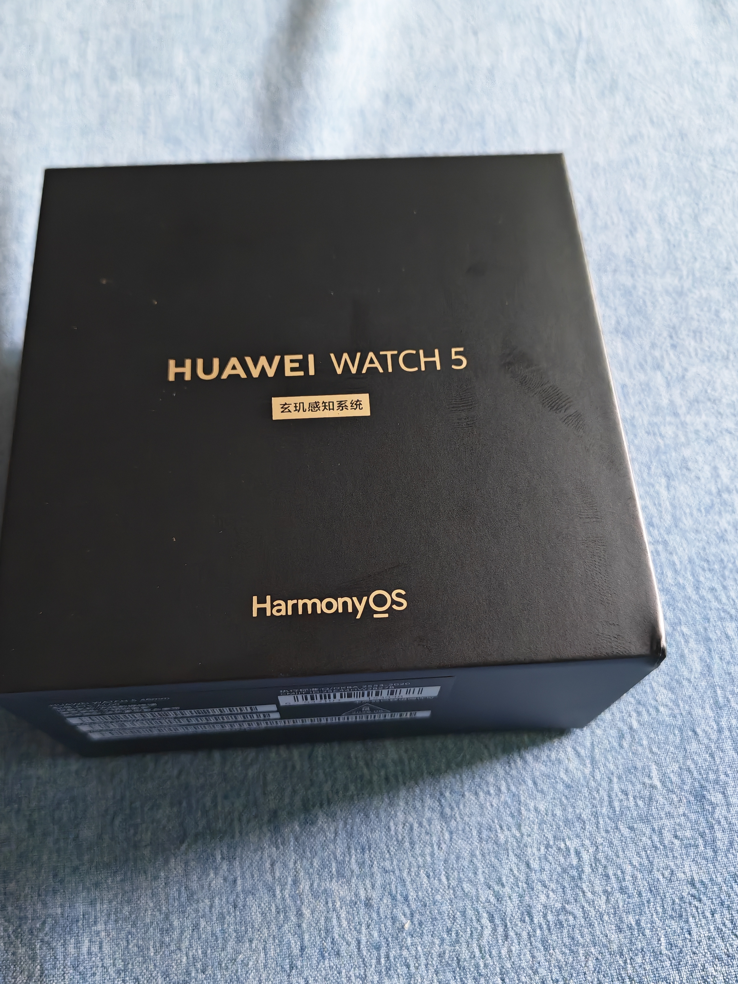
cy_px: 492
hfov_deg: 46.8
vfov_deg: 60.0
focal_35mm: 30
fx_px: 853
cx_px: 369
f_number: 1.9
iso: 5000
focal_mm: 6.12
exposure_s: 1/110
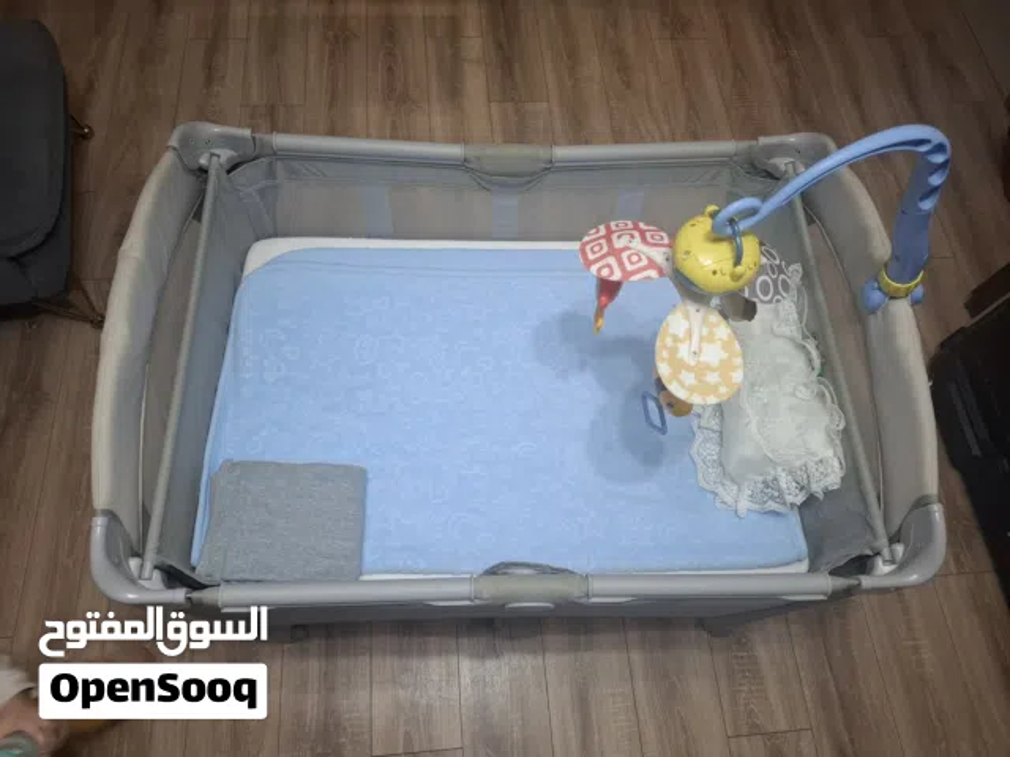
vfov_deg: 58.9
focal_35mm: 23
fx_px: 671
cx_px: 505
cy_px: 378
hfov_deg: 73.9
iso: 320
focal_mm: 5.54
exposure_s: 1/25
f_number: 1.8
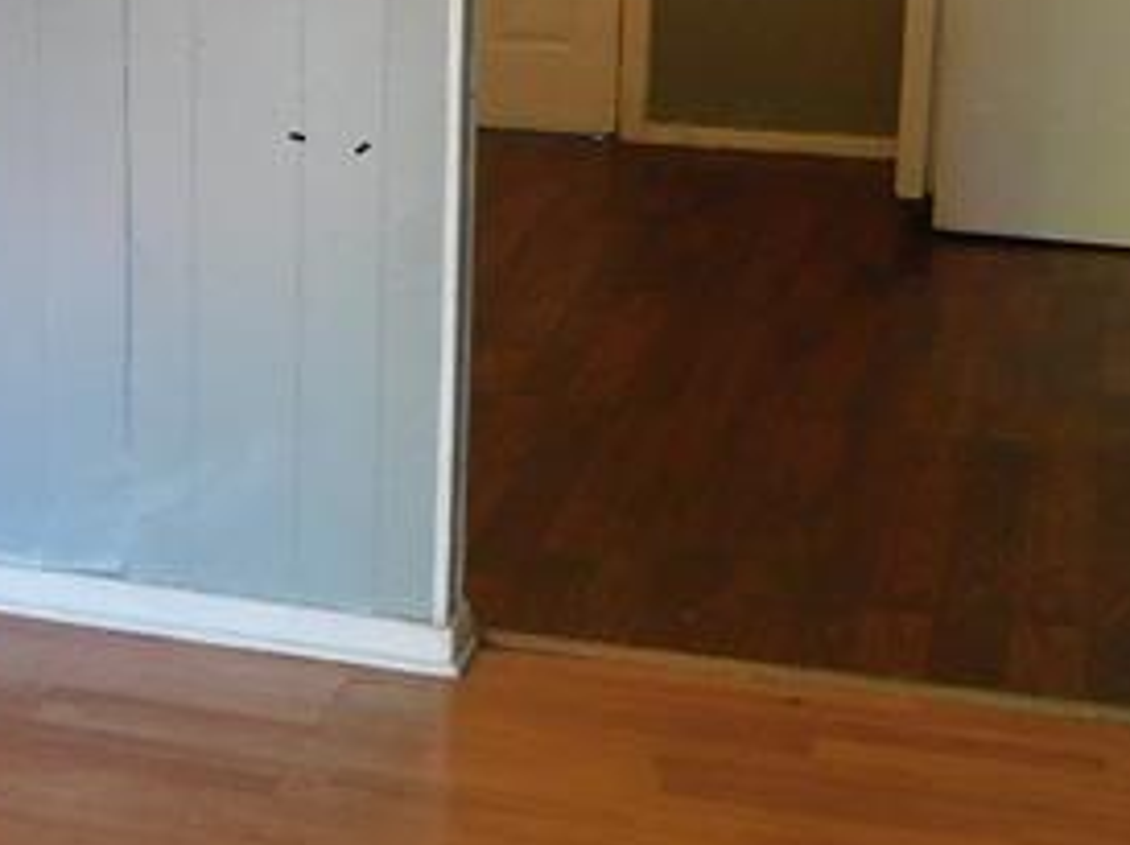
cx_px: -454
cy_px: 66
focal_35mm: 86
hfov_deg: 20.3
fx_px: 2805
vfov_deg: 16.9
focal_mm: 4
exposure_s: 1/30
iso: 220
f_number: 3
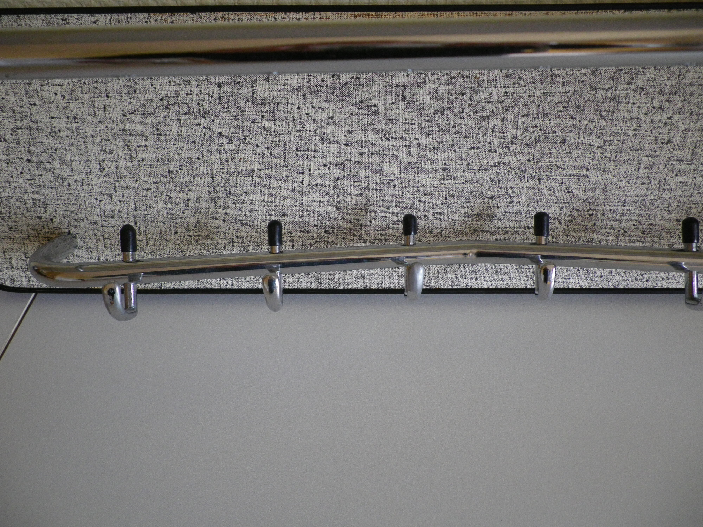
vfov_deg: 49.7
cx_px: 352
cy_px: 264
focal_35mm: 28
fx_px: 569
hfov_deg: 63.4
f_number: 2.6
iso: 160
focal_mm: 4.9
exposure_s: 1/60
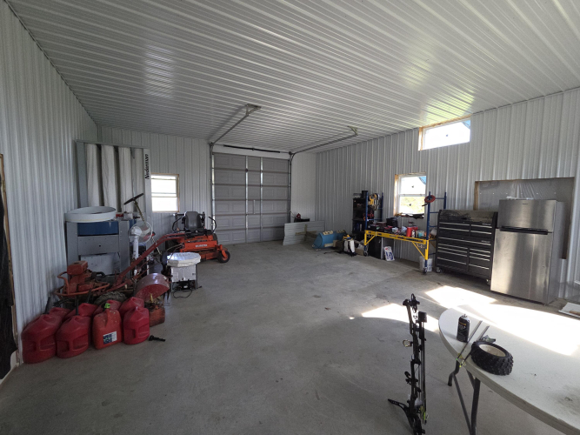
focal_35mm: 13
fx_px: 218
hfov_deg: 106.2
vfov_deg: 89.9
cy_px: 218
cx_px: 290
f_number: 2.2
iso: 80
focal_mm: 2.2
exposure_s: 1/60
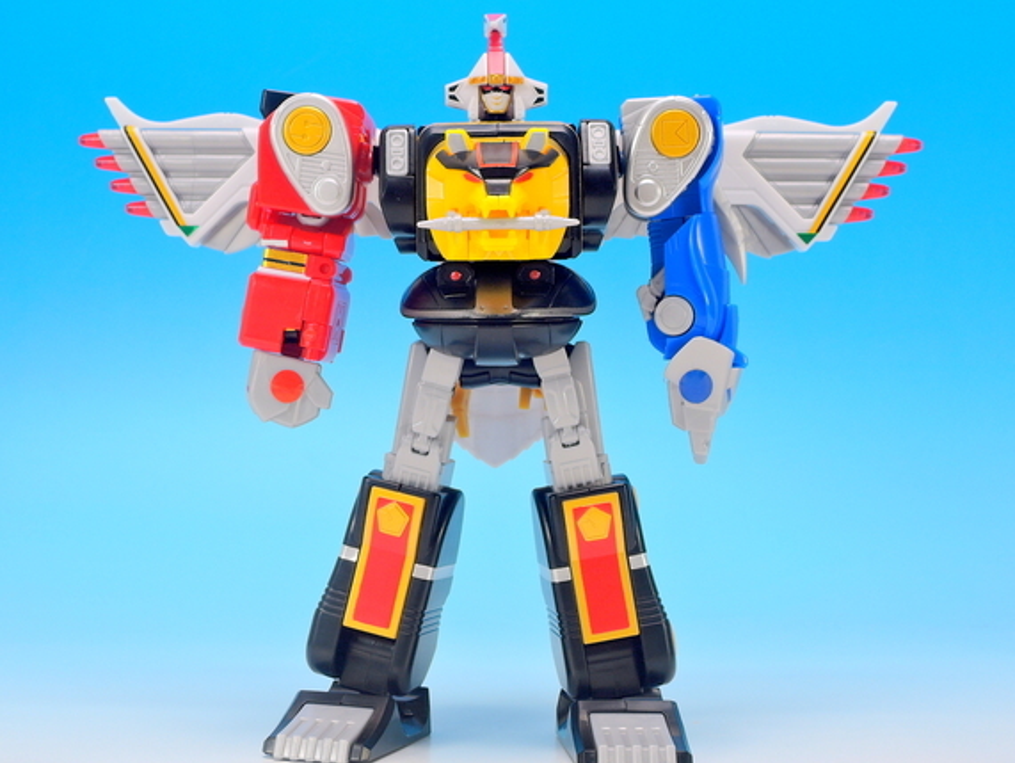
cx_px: 505
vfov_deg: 23.3
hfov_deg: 30.7
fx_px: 1848
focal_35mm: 63
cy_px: 398
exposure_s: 1/1.6
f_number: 5.8
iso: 80
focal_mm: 12.8
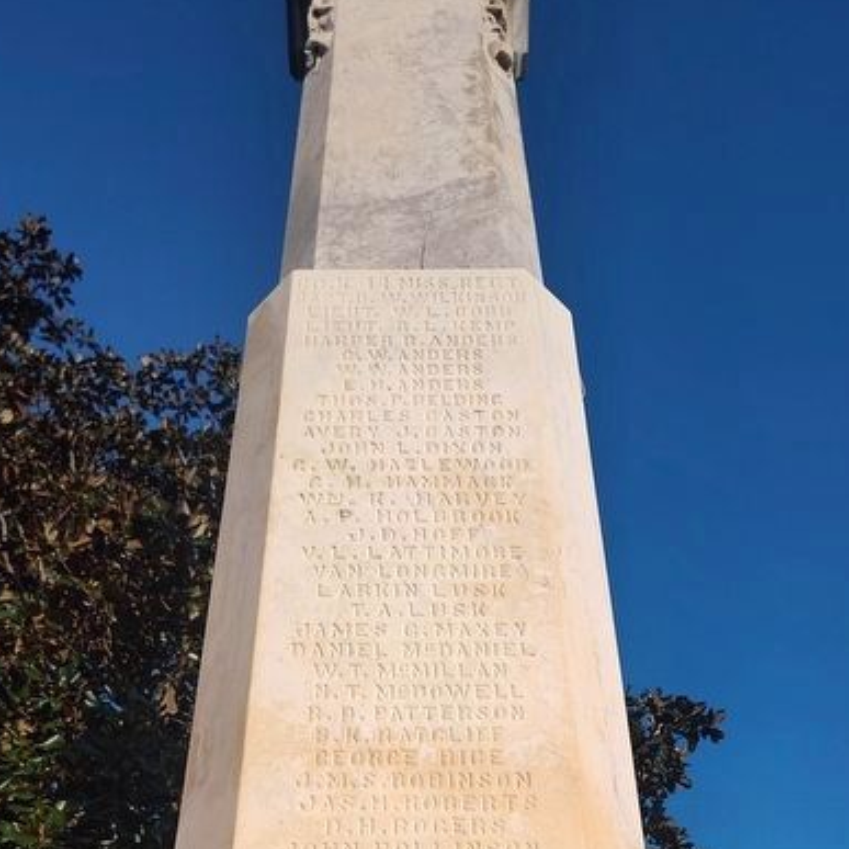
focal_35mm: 42
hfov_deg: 40.0
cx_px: 415
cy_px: 827
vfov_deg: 36.4
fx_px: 1165
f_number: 1.8
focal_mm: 5.56
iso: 100
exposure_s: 1/2087
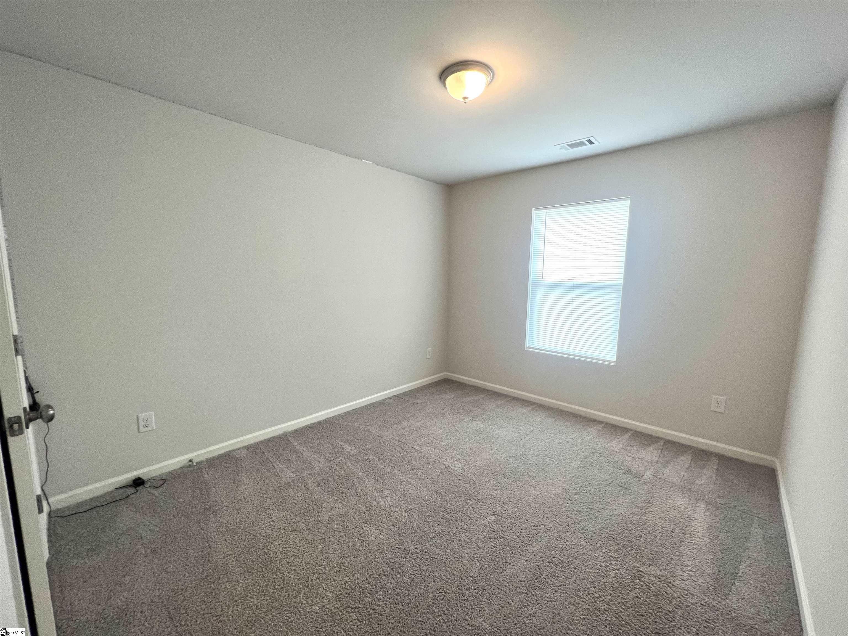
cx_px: 424
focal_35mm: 13
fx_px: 318
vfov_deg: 89.9
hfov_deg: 106.2
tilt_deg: -8.2
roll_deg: -0.6
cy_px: 318
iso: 160
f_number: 1.8
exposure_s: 1/120
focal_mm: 1.57
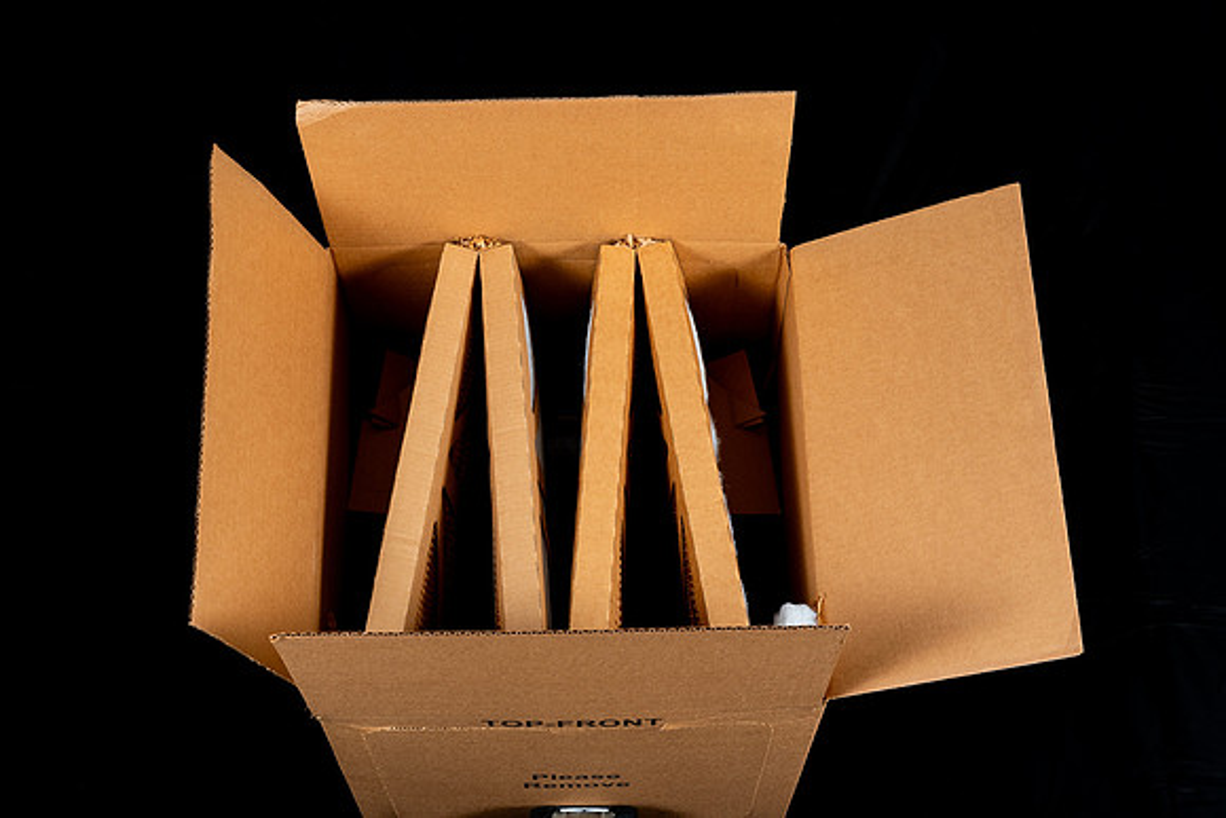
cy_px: 409
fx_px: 1976
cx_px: 613
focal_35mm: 58
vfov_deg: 23.4
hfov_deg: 34.5
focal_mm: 58
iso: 160
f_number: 8
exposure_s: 1/125
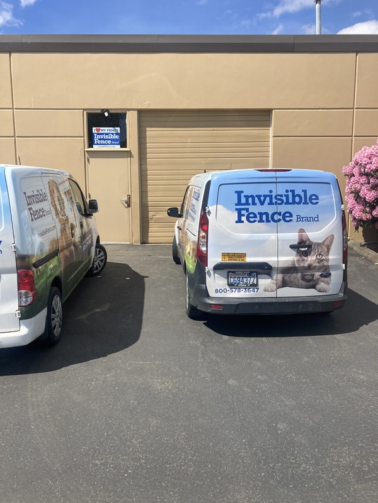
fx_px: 408
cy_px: 252
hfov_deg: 49.7
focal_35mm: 28
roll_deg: +0.9
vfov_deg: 63.4
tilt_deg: -5.7
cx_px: 189
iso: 20
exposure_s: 1/2208
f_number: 1.8
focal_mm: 3.99
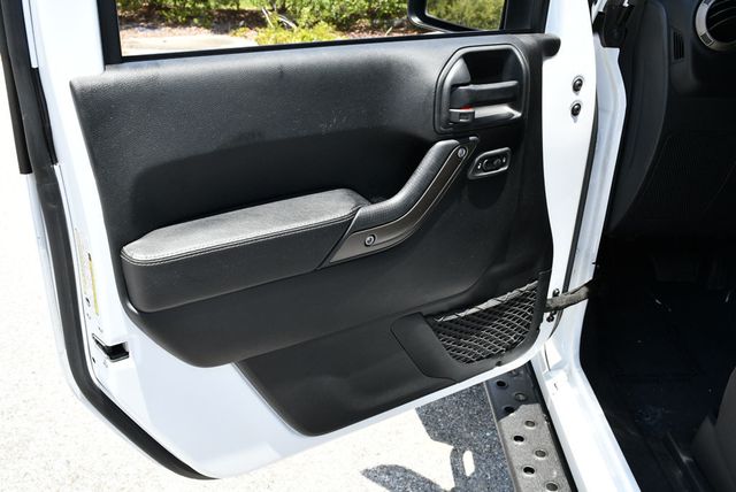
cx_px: 368
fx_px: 737
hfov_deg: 53.1
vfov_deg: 36.9
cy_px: 246
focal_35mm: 36
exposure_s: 1/250
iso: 200
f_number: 6.3
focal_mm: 18
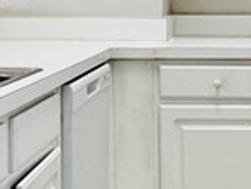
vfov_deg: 14.8
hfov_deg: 19.7
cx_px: 175
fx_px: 718
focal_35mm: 99
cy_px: 21
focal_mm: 2.22
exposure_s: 1/120
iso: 200
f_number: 2.2
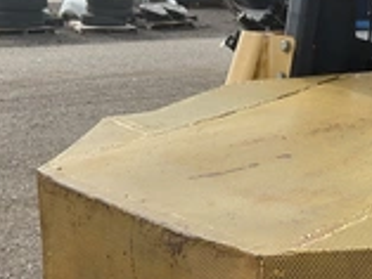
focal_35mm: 74
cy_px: 281
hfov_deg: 25.7
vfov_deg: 19.3
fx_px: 796
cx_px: 313
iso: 25
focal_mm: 3
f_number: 1.8
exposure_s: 1/749
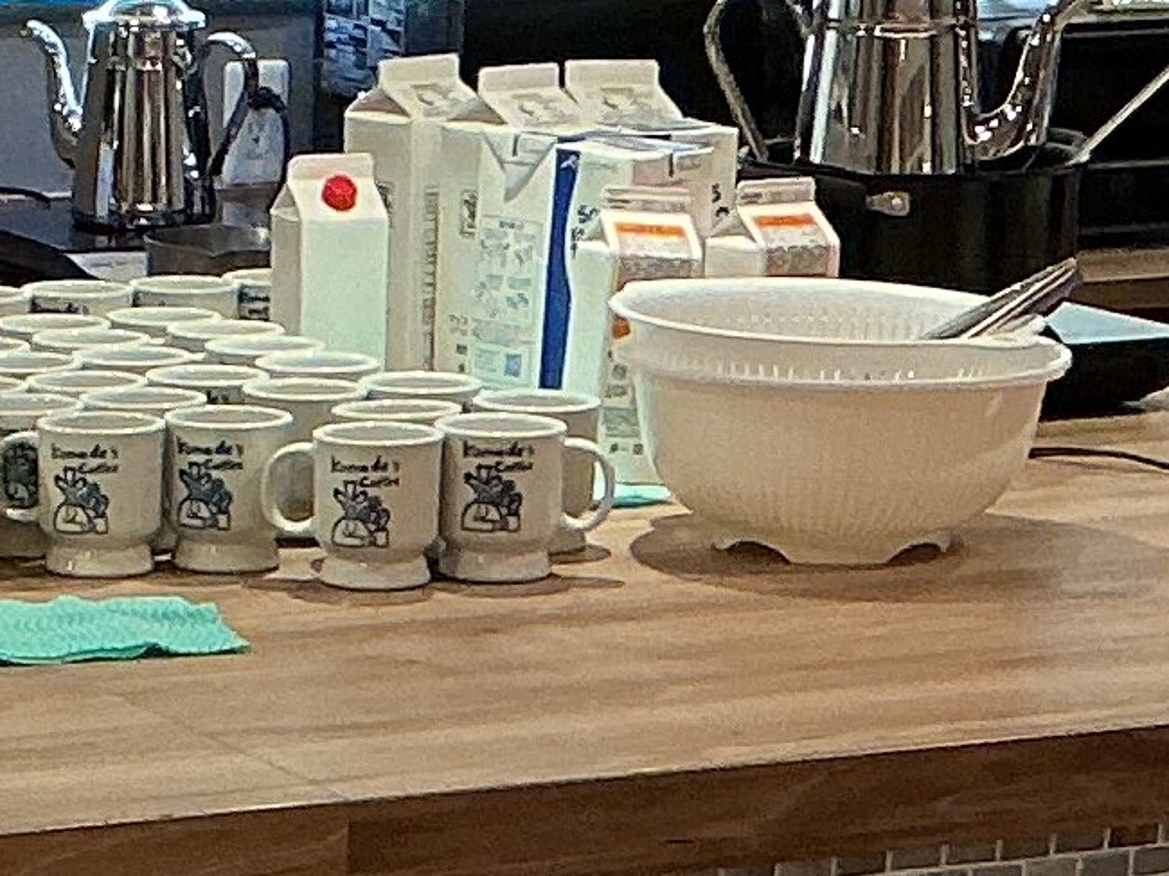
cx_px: -47
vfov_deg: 8.0
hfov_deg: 10.9
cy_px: 1408
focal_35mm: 180
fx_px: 6076
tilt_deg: -18.8
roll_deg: +0.4
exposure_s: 1/60
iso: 100
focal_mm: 3
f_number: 1.8
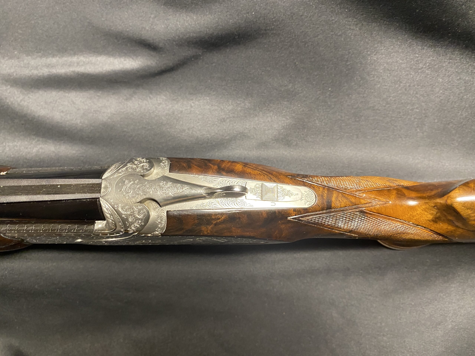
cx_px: 238
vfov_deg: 53.1
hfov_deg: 67.3
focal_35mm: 26
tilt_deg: -78.4
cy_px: 178
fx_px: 357
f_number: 1.8
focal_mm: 4.25
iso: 500
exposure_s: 1/60
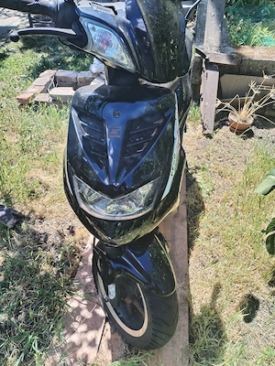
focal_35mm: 26
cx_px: 138
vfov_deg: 67.3
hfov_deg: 53.1
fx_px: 275
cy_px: 183
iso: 100
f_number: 1.8
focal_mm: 4.75
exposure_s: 1/301
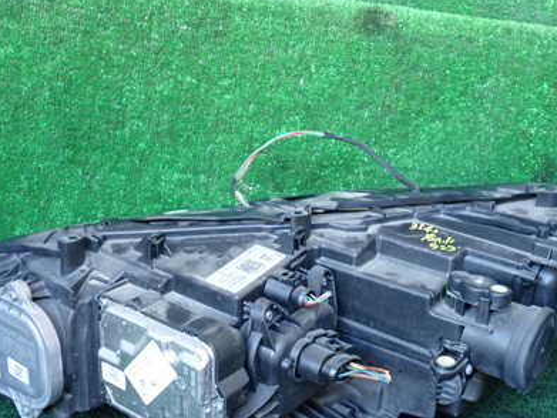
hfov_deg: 41.3
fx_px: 740
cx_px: 278
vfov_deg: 31.5
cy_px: 237
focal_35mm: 46
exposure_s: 1/30
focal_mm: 5.4
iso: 250
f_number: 2.3
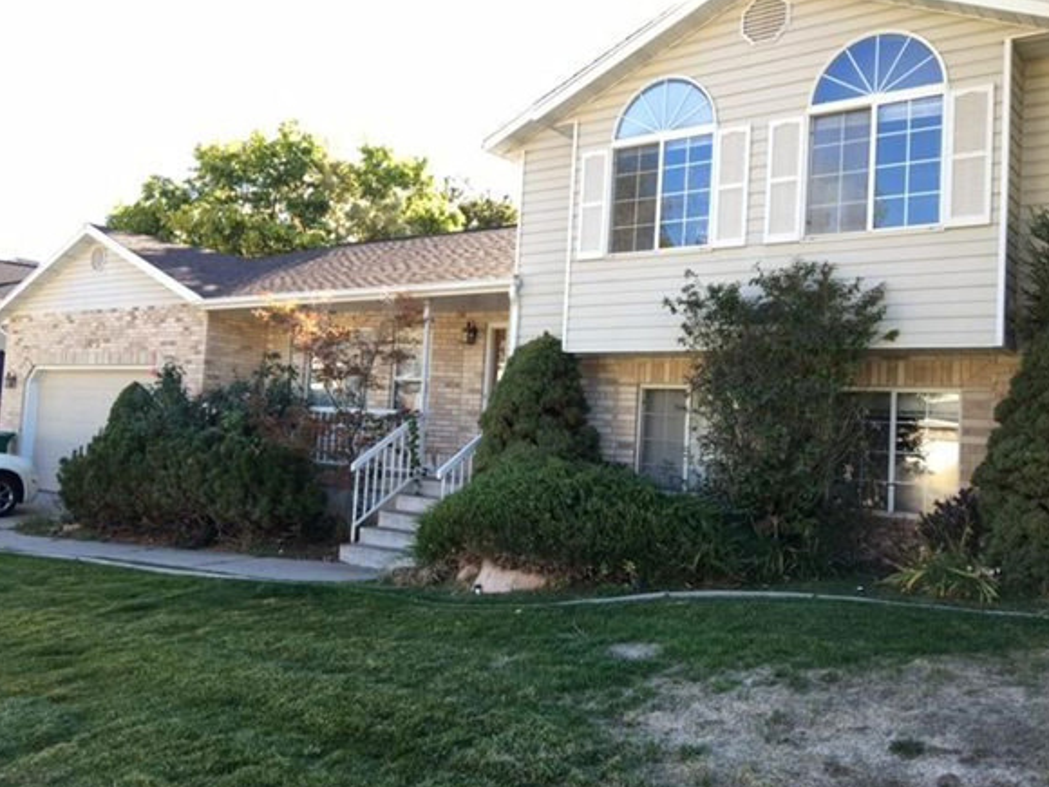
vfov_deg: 44.2
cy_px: 378
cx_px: 510
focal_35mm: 32
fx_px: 970
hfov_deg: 56.8
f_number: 2.2
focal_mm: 4.15
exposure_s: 1/129
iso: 25
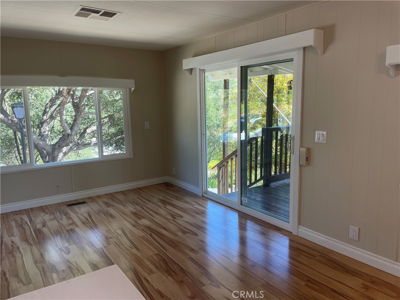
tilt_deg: -9.2
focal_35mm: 26
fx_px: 300
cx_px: 200
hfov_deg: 67.3
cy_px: 150
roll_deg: +1.8
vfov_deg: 53.1
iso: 50
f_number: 1.6
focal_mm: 4.2
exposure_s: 1/120
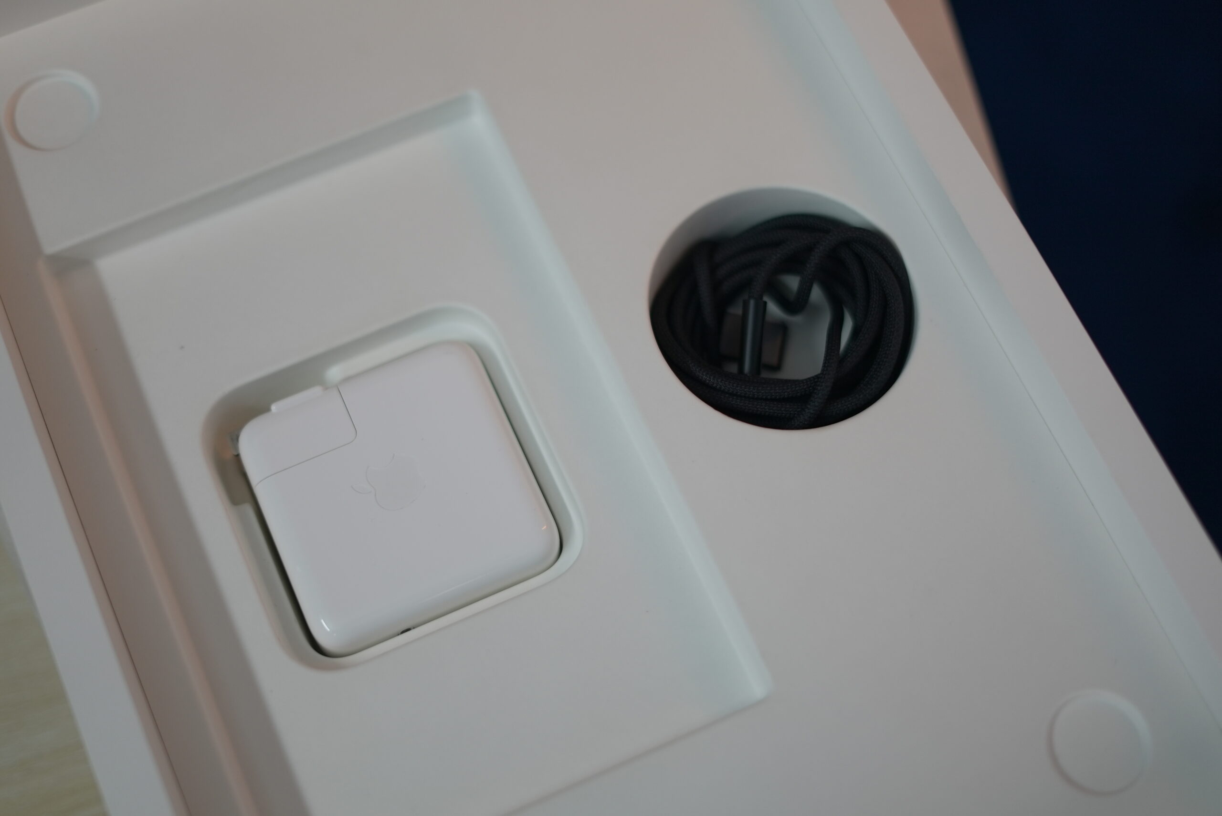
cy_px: 408
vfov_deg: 27.0
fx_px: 1698
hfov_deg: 39.6
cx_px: 611
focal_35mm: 50
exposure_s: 1/100
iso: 400
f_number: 1.8
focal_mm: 50
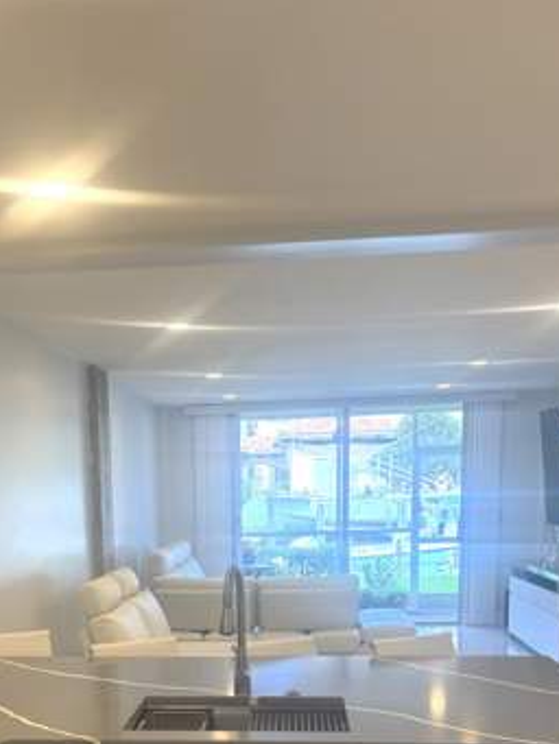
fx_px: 968
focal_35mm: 45
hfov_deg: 31.8
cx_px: 170
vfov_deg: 39.9
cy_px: 626
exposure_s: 1/162
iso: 100
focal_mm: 6.76
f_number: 1.78
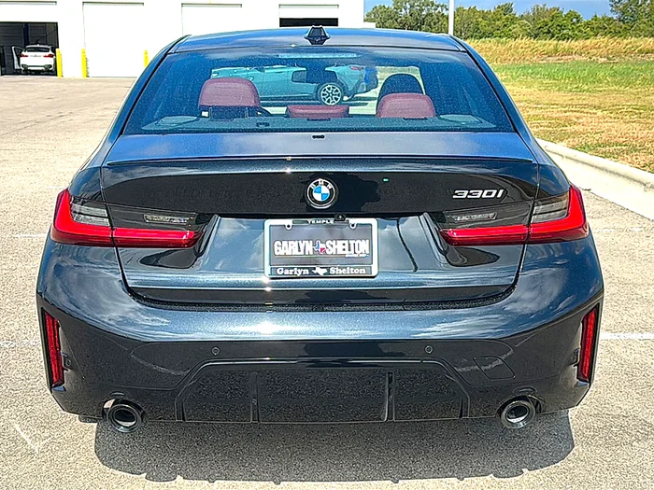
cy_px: 245
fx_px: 812
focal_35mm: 43
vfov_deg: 33.6
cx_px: 327
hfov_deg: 43.9
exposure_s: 1/4219
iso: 80
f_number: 1.78
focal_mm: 6.86
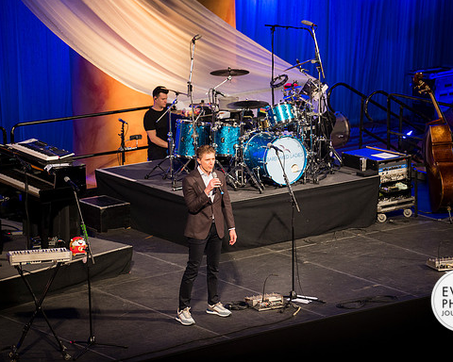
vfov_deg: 9.0
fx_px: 2306
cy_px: 180
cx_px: 251
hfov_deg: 11.2
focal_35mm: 172
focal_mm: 150
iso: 1000
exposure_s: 1/160
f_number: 2.8
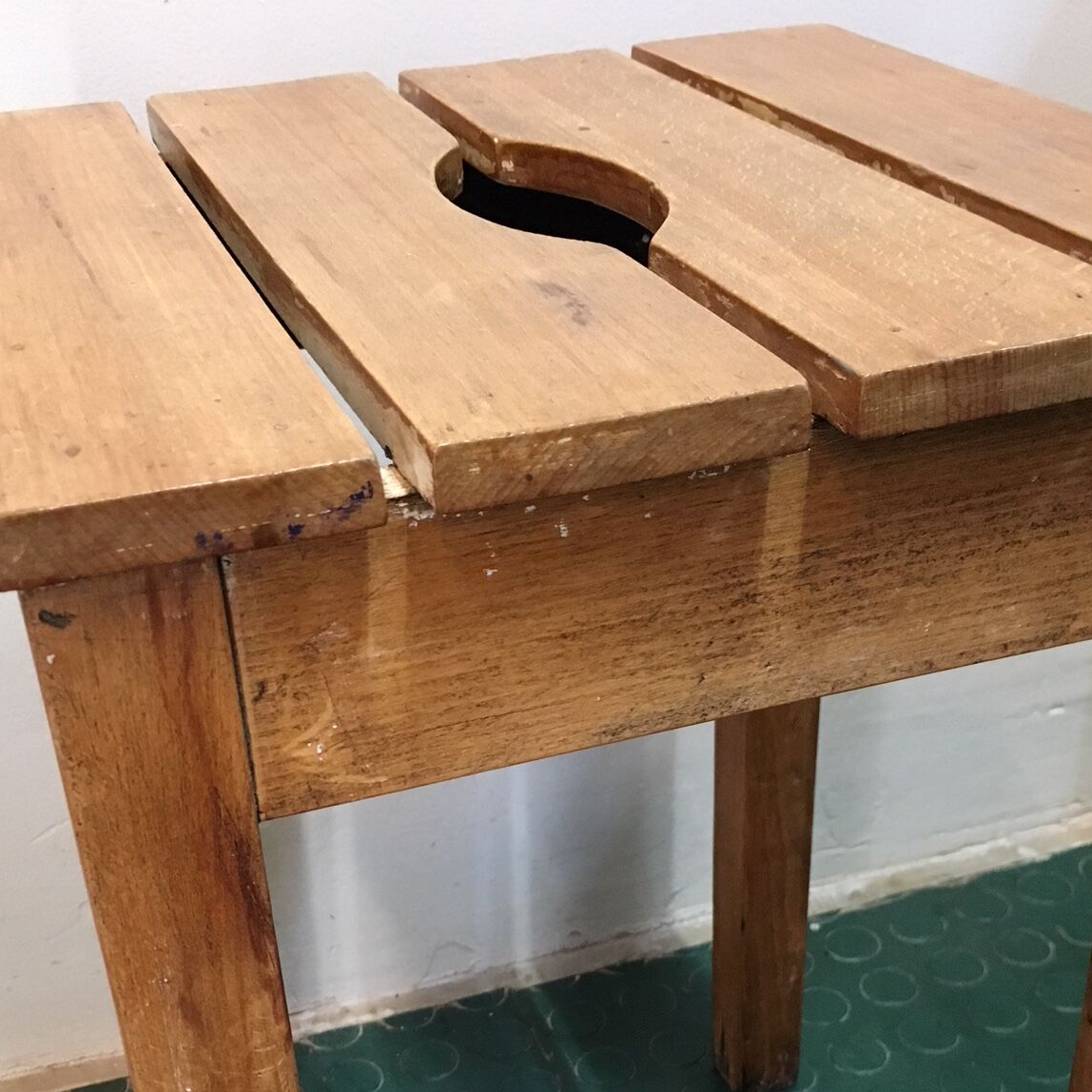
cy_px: 956
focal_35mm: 45
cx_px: 560
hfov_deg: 37.5
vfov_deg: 35.6
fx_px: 1606
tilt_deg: -38.5
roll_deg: -0.1
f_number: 2.2
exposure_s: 1/17
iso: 200
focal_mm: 4.15
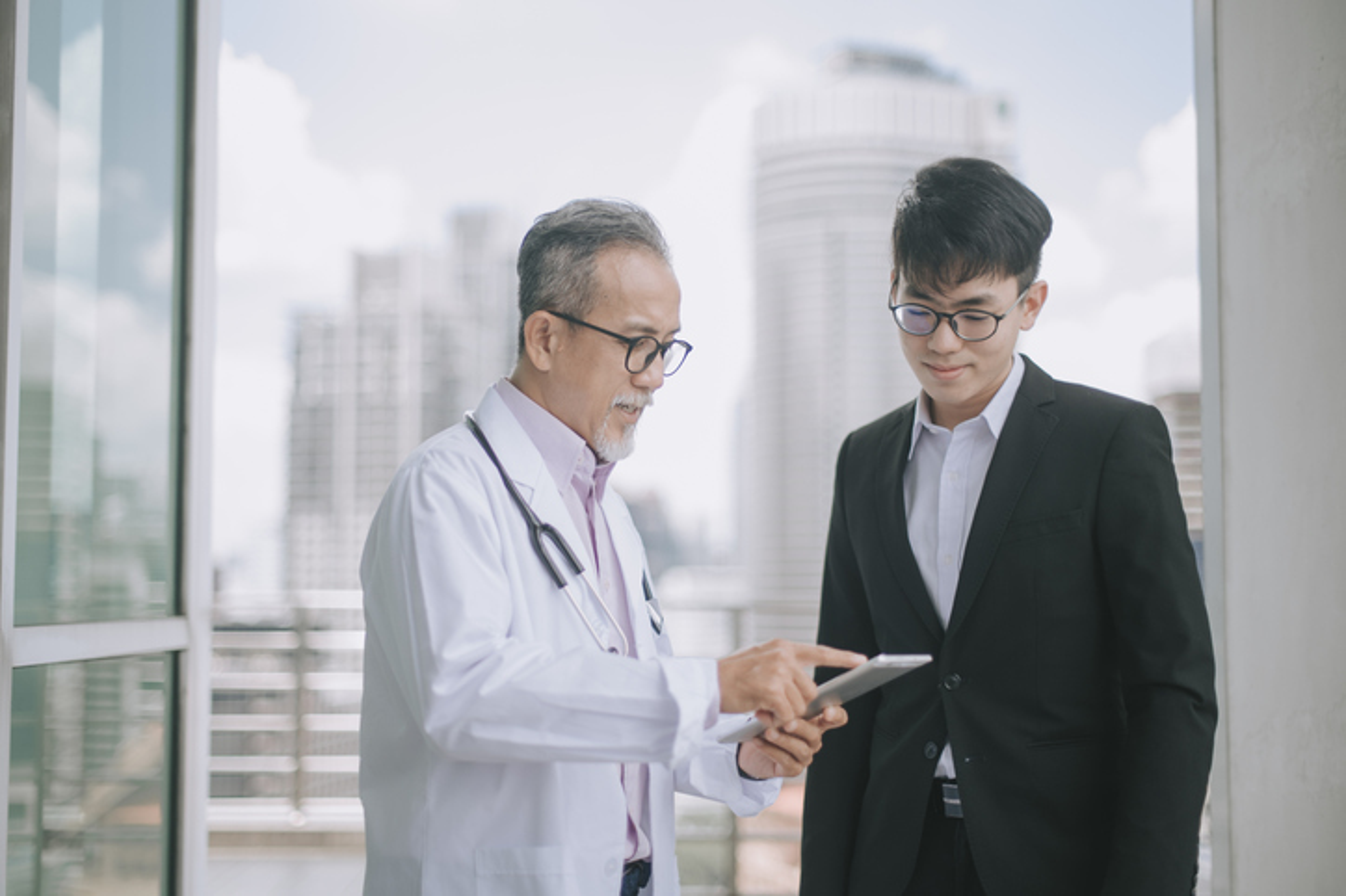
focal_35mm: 50
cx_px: 673
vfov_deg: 27.0
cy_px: 448
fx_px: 1869
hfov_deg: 39.6
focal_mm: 50
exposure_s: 1/1250
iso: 100
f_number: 1.4
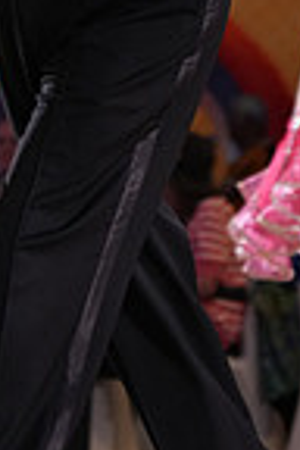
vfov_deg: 5.3
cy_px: -138
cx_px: -177
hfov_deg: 3.5
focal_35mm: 388
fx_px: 4850
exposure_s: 1/500
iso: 2500
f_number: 4
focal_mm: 96
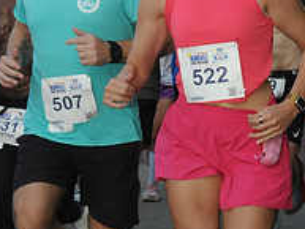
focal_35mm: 208
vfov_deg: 7.1
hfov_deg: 9.5
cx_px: 179
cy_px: 142
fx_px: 1834
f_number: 14
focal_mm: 48
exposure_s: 1/250
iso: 800
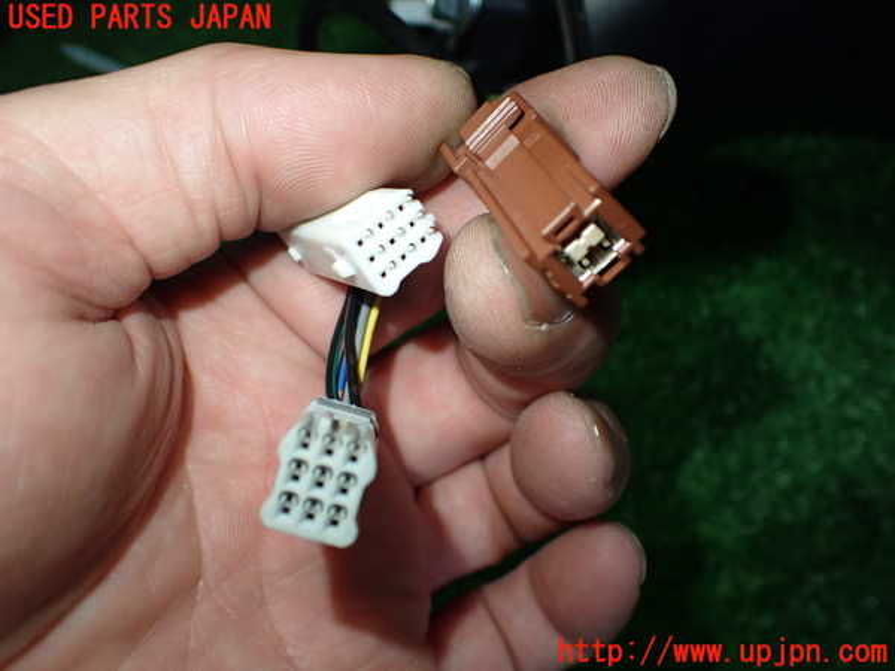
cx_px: 448
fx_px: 776
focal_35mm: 30
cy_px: 336
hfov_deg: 60.0
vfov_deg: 46.8
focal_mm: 5.4
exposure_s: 1/125
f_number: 2.3
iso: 320
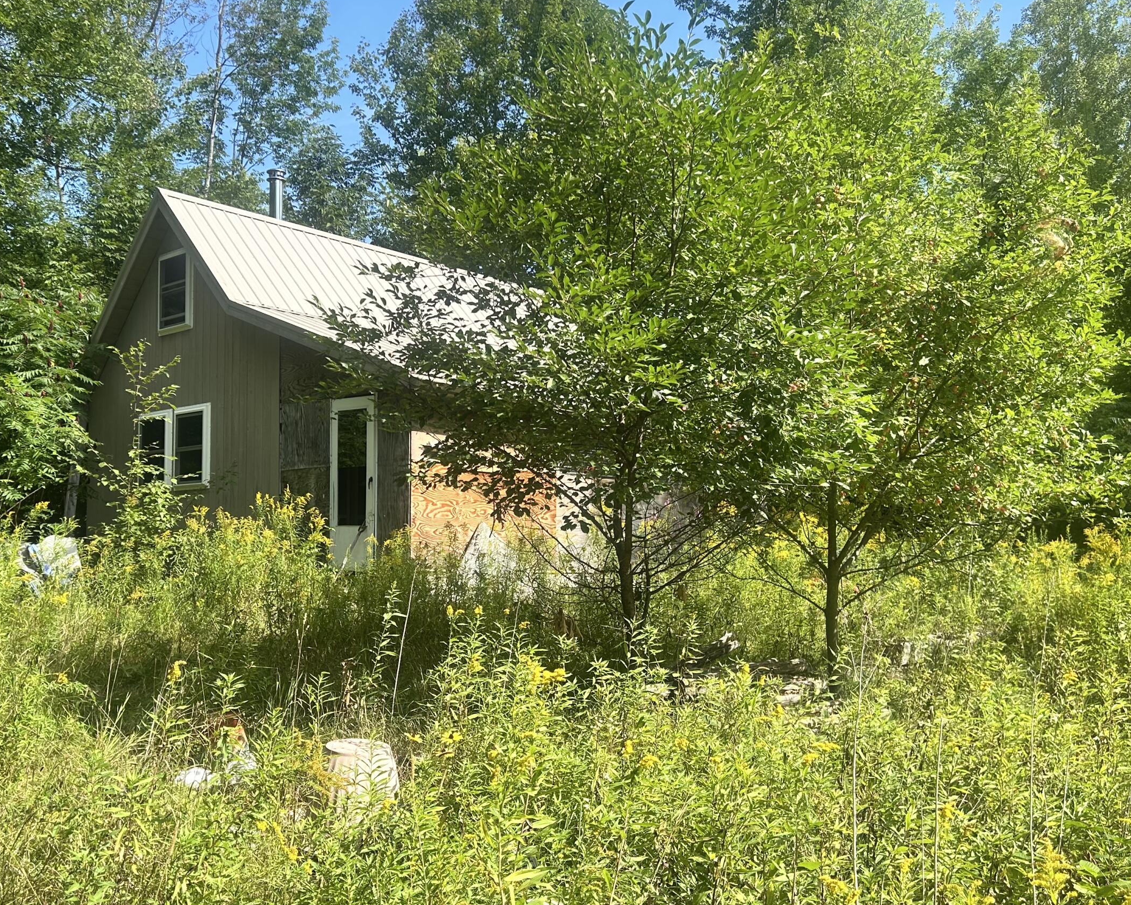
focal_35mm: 36
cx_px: 522
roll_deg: -0.7
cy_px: 534
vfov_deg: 41.0
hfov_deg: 50.2
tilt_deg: +1.5
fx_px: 1205
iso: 50
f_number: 1.5
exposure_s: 1/1808
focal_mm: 5.7
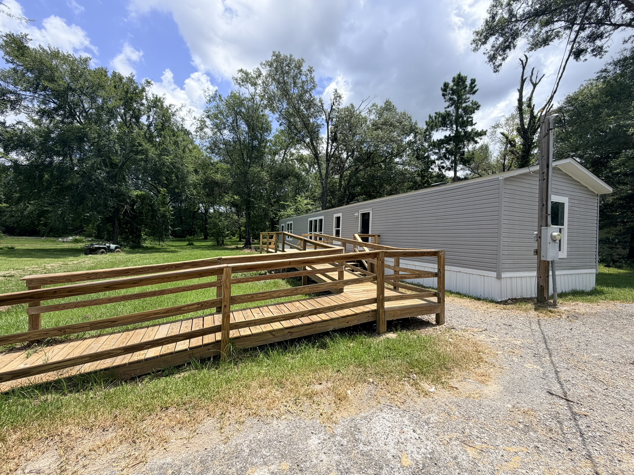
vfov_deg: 85.7
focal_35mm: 14
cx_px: 317
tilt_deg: +0.1
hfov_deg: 102.1
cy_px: 238
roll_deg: -1.5
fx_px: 256
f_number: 2.2
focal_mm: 2.22
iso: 25
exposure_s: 1/770
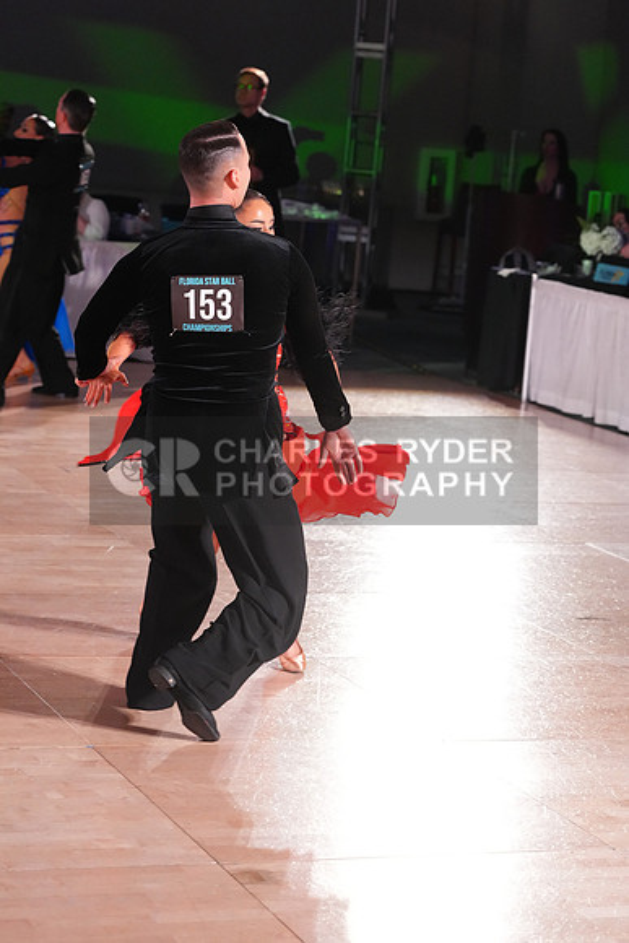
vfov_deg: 22.4
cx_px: 314
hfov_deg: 15.0
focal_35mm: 91
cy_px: 472
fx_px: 2383
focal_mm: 91
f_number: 5
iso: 5000
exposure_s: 1/320
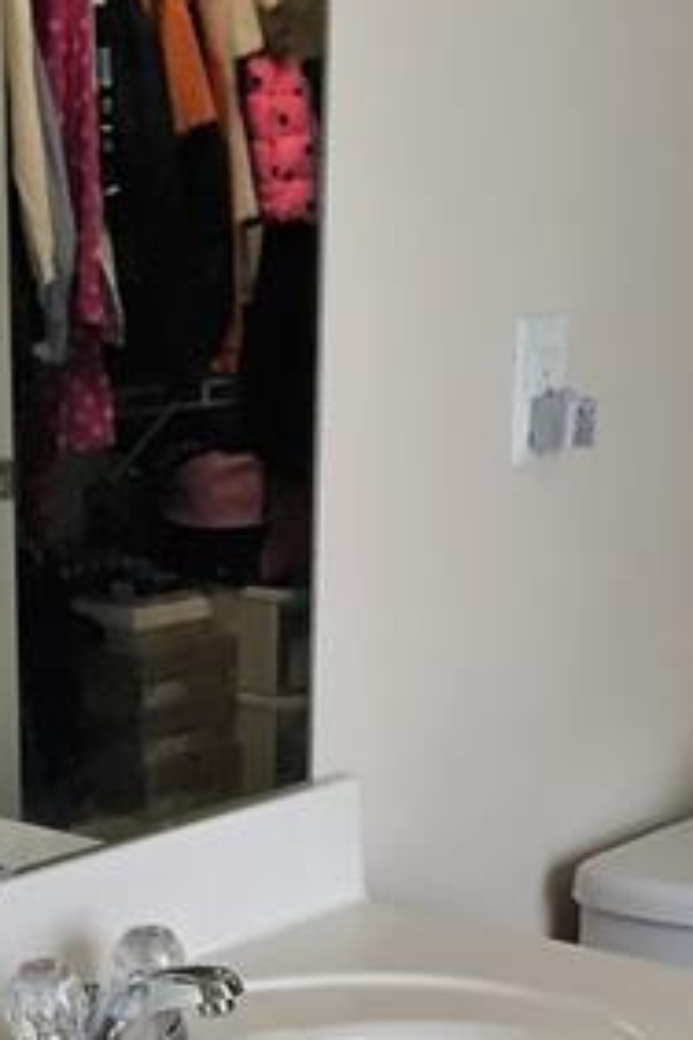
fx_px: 2368
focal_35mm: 82
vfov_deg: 23.3
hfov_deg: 16.4
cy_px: 1140
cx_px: 70
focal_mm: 4.15
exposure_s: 1/30
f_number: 2.2
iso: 64
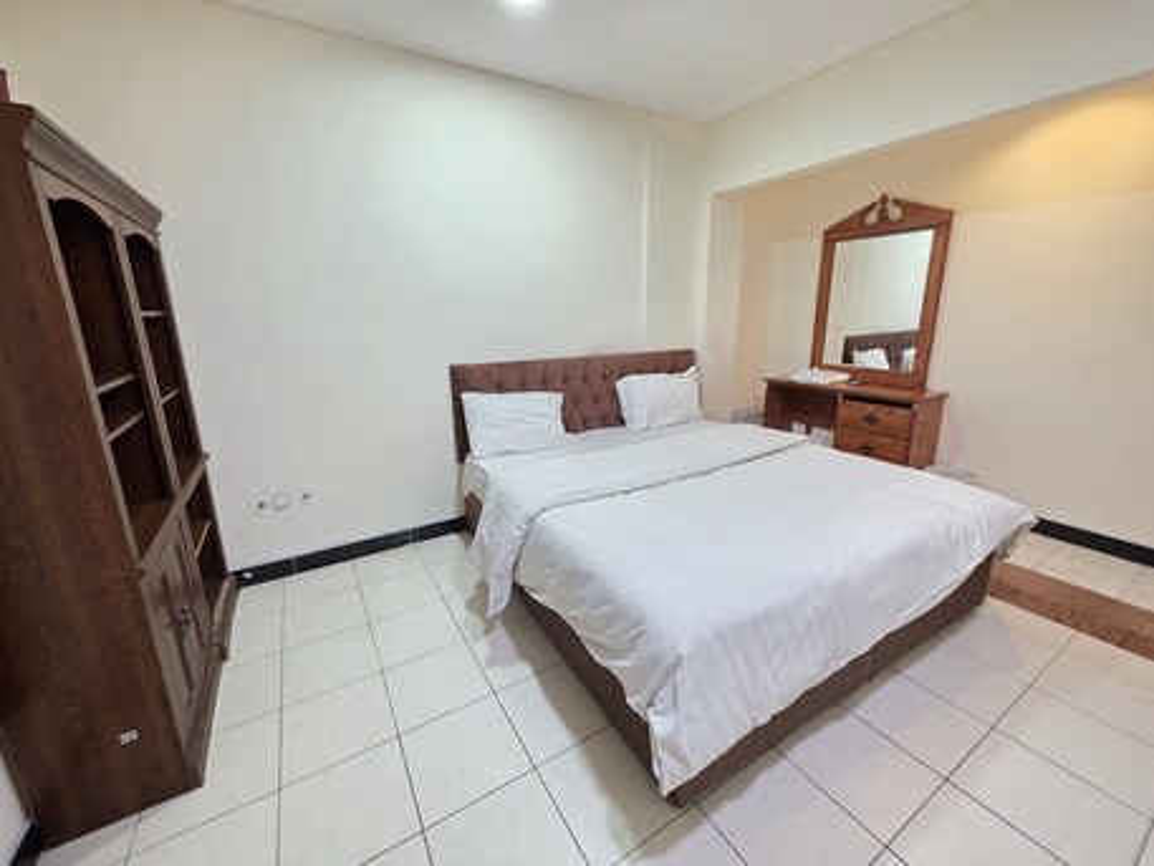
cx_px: 577
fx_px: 433
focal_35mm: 13
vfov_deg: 89.9
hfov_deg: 106.2
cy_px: 433
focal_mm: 2.2
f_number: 1.9
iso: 320
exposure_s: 1/50
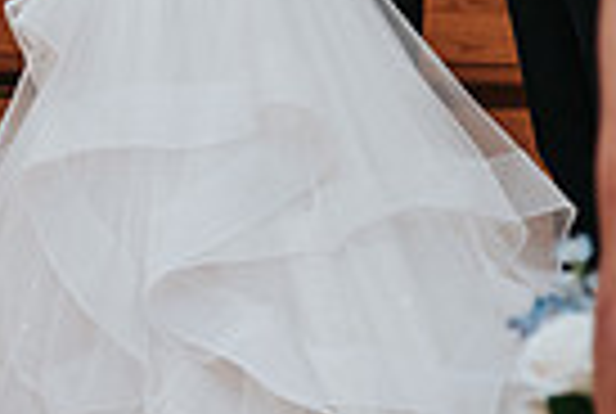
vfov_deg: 3.4
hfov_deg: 5.0
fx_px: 6979
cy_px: -138
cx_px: -73
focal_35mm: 407
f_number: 4
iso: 1000
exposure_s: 1/200
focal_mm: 78
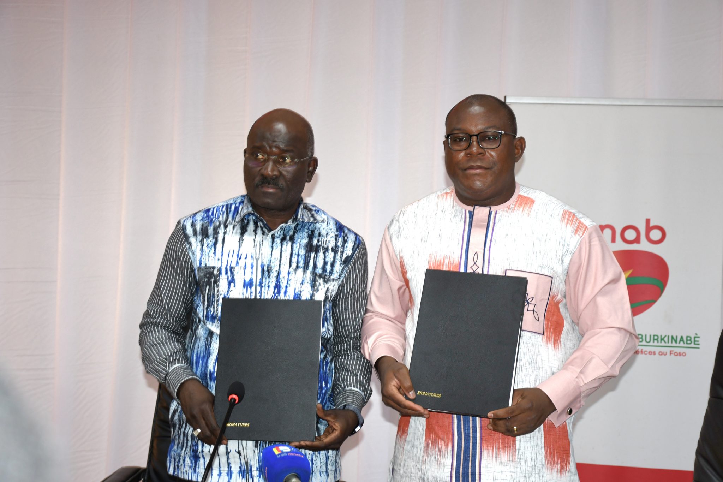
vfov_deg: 21.6
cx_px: 362
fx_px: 1265
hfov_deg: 31.9
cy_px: 241
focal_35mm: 63
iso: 900
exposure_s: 1/60.2
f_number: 5
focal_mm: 42
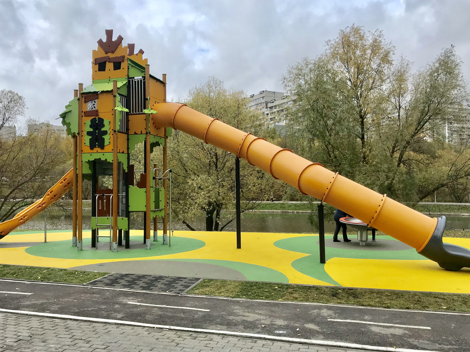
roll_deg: +0.3
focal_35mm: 30
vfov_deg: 46.8
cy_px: 170
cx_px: 228
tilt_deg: +3.4
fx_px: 407
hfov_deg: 60.0
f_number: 1.8
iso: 20
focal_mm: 3.99
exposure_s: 1/1259
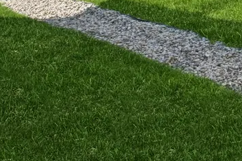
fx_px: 524
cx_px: 499
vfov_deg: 14.6
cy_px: -153
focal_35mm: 78
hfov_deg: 17.5
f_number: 11
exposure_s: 1/400
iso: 400
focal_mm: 17
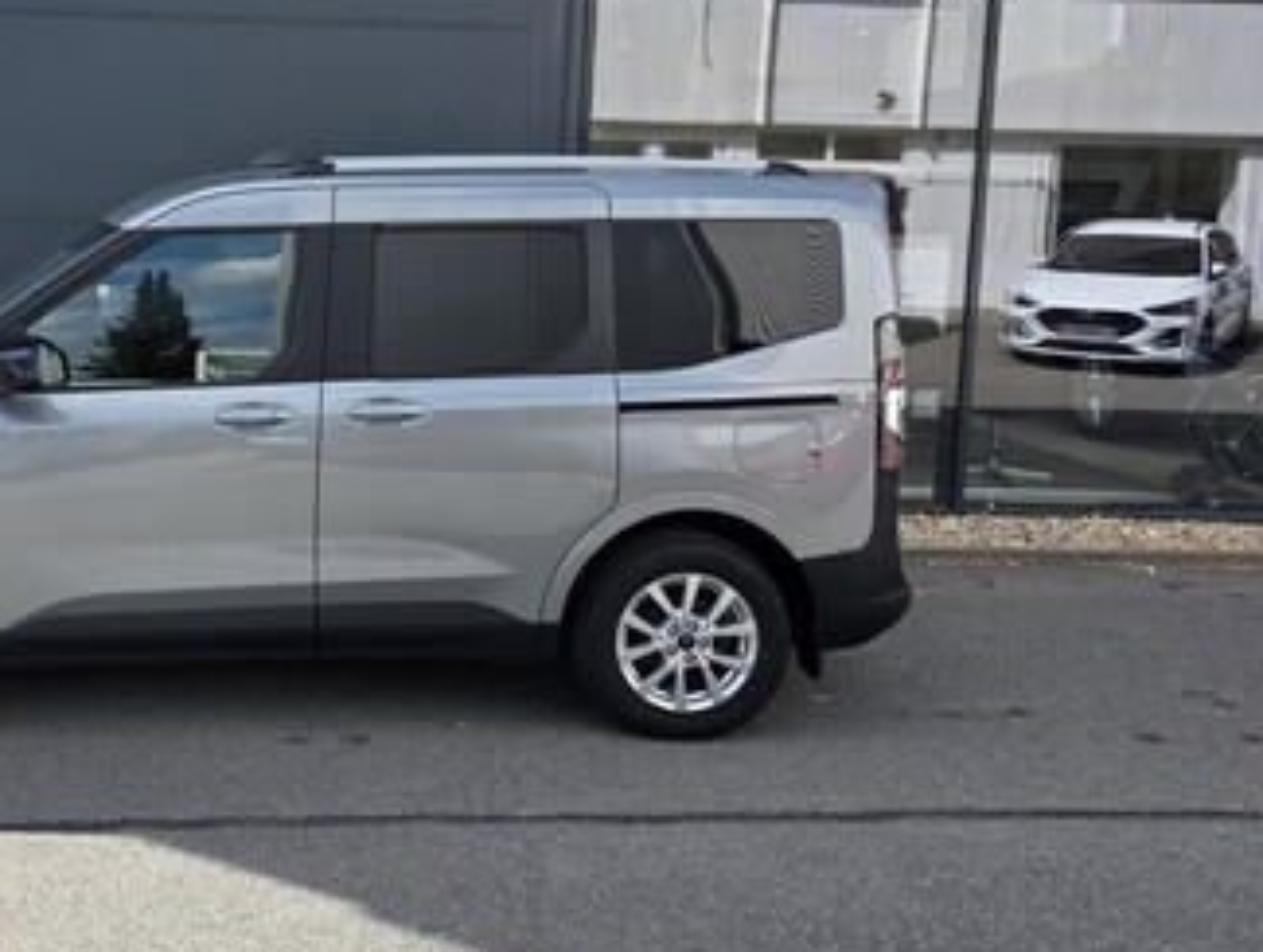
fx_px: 1425
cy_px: 341
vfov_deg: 36.6
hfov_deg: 45.8
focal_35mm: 39
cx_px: 288
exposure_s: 1/2198
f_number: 1.7
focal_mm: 6.3
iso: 80
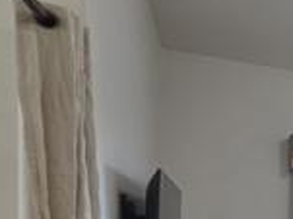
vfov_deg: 24.0
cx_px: 596
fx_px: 465
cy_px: 267
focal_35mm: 55
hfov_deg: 19.0
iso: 200
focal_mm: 2.2
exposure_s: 1/120
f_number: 1.9
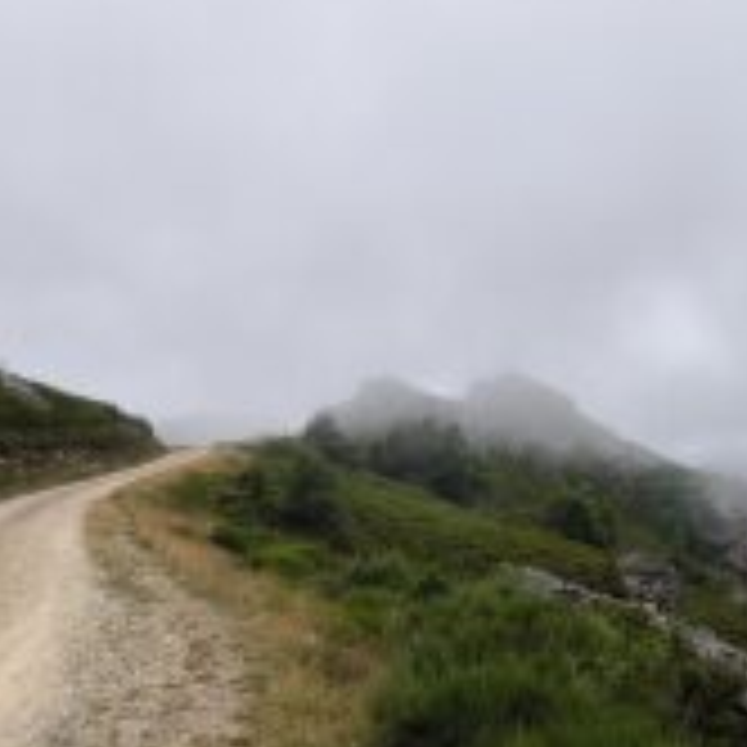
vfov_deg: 48.8
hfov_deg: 49.7
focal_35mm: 32
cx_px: 531
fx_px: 781
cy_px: 572
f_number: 2.2
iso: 50
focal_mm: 1.91
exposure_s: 1/817
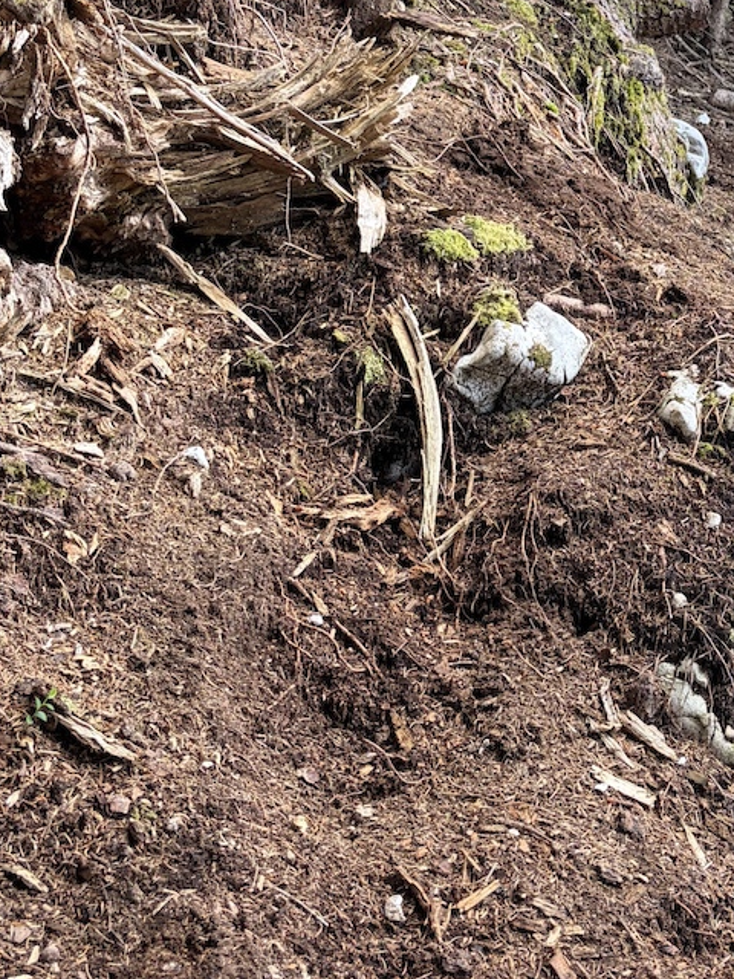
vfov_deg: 29.1
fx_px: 1838
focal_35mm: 65
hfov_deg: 22.0
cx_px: 674
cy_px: 174
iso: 64
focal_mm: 5.96
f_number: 1.6
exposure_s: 1/122
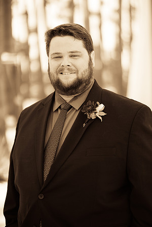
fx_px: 538
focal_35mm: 85
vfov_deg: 23.9
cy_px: 114
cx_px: 76
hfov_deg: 16.1
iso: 320
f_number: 1.8
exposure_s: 1/2000
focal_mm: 85
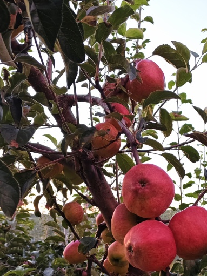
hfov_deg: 29.7
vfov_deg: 38.6
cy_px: 207
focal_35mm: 48
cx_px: 160
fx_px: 383
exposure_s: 1/33.3
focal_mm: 5.56
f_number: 1.88
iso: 449
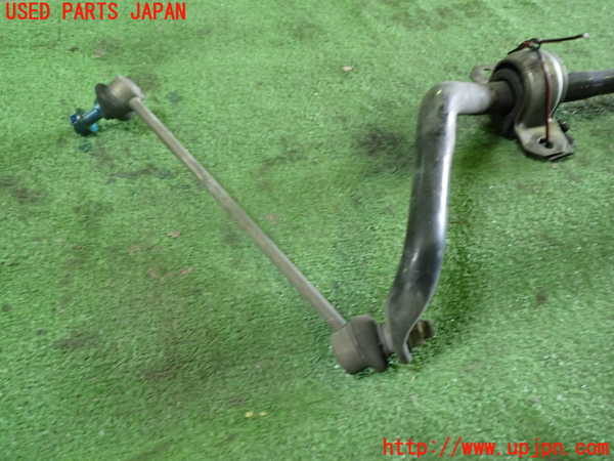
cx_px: 307
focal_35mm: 30
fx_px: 532
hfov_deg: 60.0
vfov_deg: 46.8
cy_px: 230
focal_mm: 5.4
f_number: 2.3
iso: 500
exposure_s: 1/30
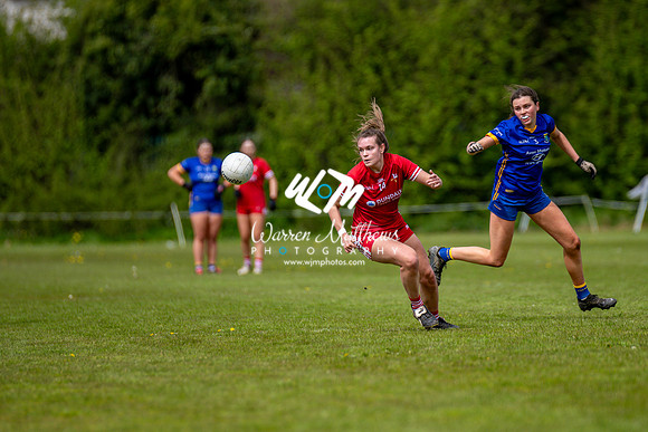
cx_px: 355
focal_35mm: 447
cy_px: 206
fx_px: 8045
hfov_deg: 4.6
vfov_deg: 3.1
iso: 250
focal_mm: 300
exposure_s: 1/4000
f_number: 2.8
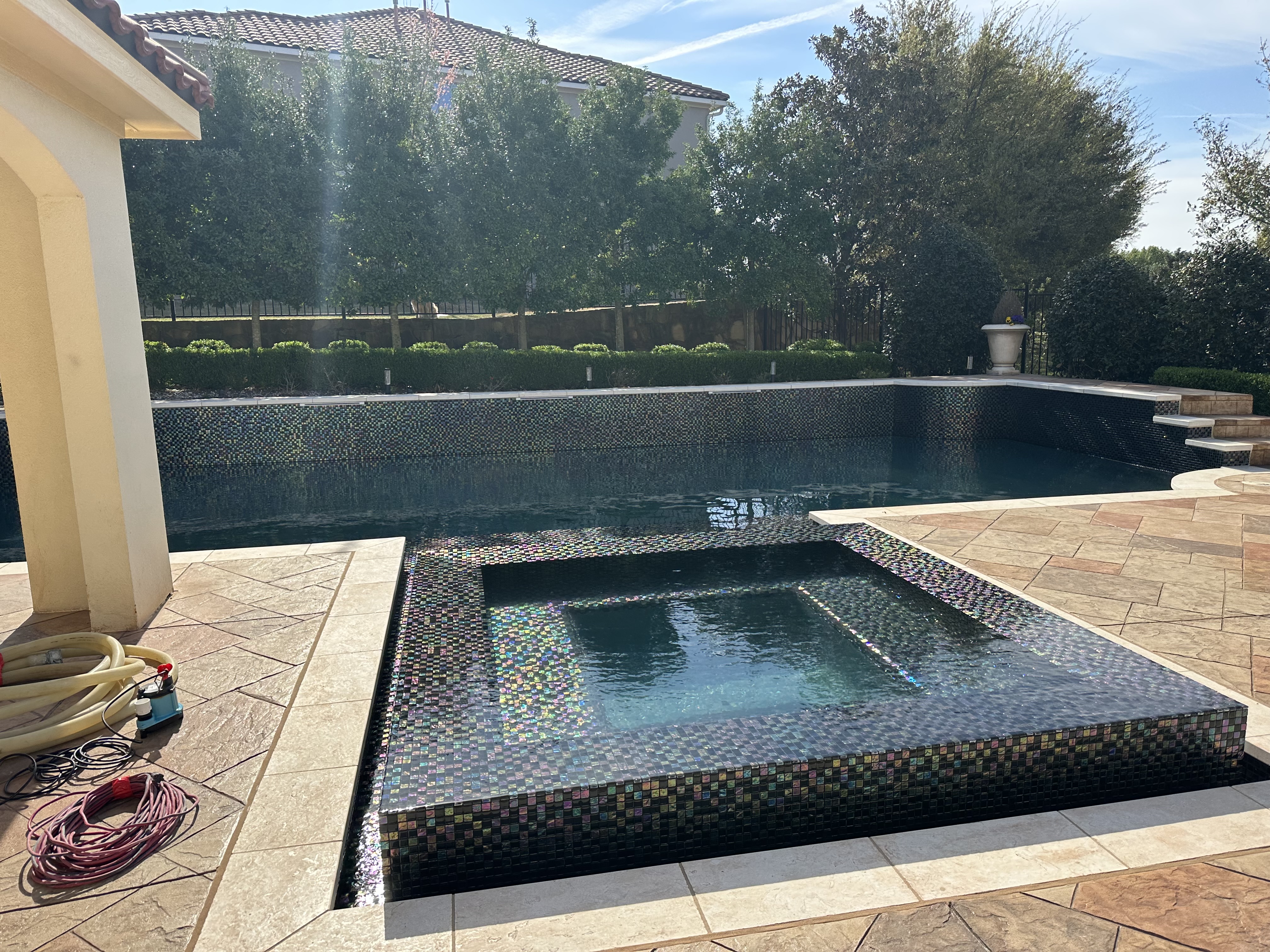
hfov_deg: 71.6
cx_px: 635
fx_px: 881
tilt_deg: -9.2
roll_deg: +2.2
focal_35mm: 24
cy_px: 476
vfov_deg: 56.8
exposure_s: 1/2882
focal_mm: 6.86
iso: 80
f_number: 1.78
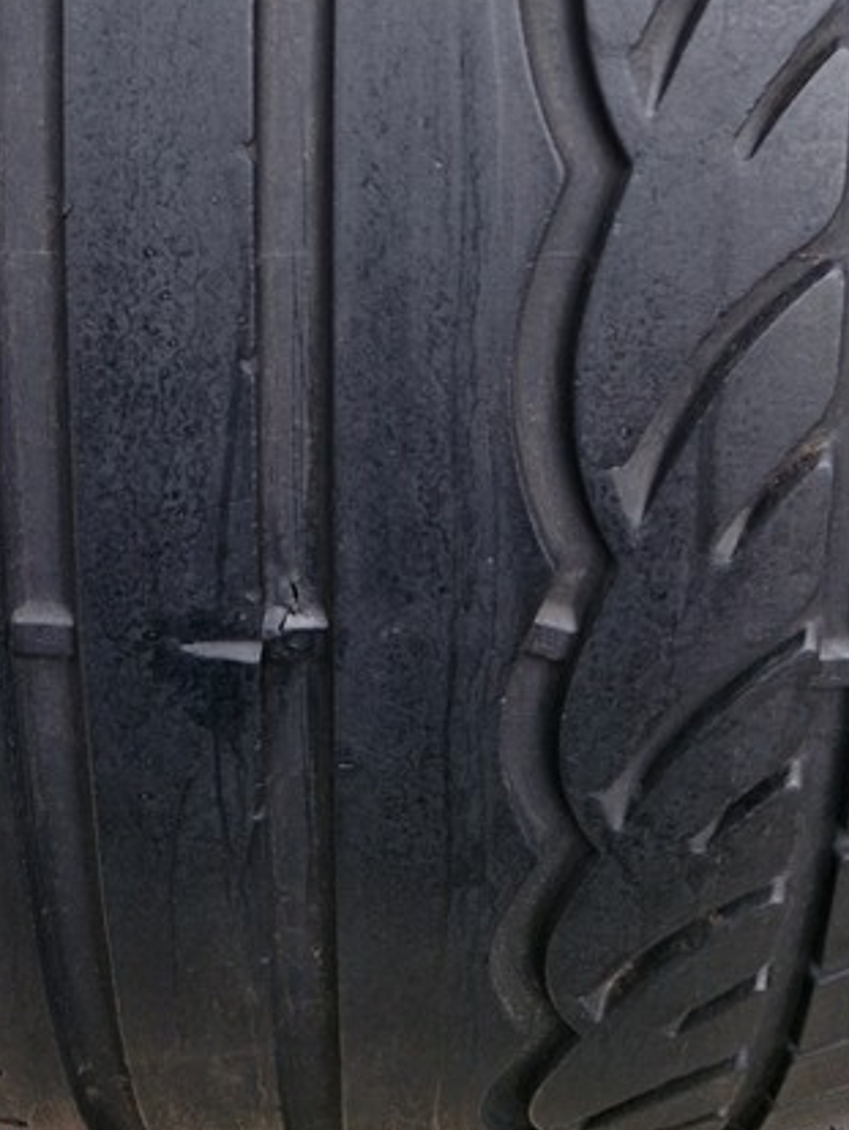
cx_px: 461
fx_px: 1960
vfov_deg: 28.1
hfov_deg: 24.4
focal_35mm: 60
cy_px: -221
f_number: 1.8
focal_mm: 5.4
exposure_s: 1/560
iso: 50
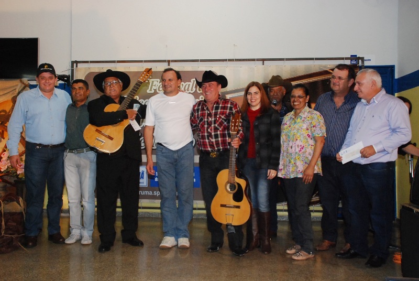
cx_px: 210
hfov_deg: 53.1
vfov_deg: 37.0
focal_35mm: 36
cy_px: 140
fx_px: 420
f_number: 5.6
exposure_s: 1/80
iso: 1250
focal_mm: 24
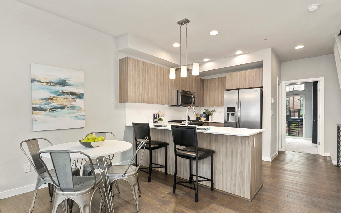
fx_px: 167
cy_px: 110
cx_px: 169
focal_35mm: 18
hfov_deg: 91.1
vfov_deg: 65.0
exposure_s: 1/2.5
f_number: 9
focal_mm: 17
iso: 800
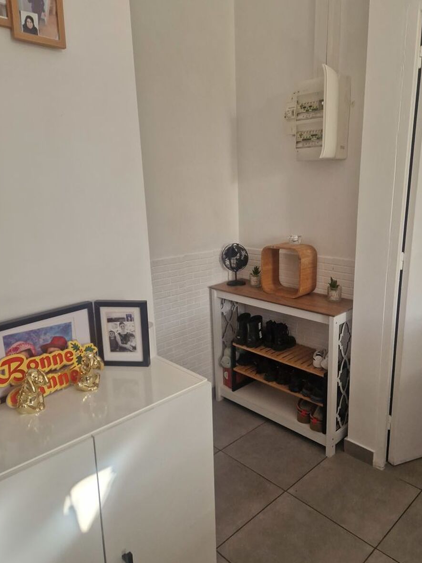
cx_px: 227
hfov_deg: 53.0
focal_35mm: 26
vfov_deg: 67.3
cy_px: 287
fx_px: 422
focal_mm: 5.4
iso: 160
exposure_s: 1/100
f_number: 1.8
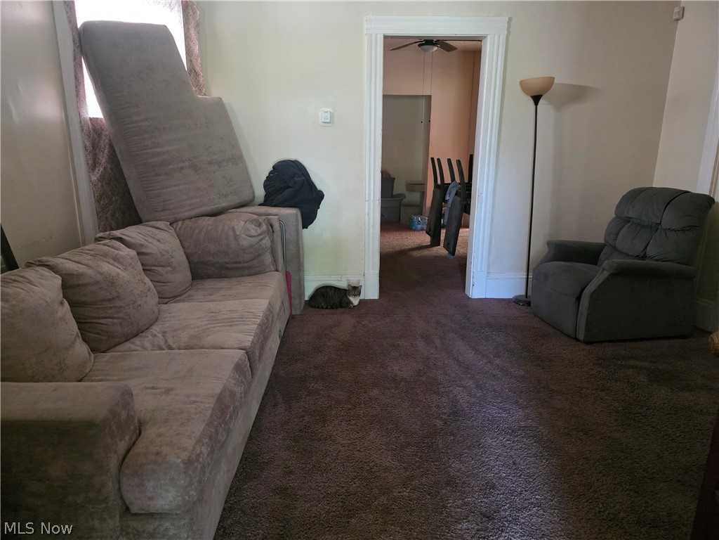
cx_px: 360
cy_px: 270
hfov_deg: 73.9
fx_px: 478
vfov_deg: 58.9
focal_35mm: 23
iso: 2000
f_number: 1.7
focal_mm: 6.3
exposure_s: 1/120
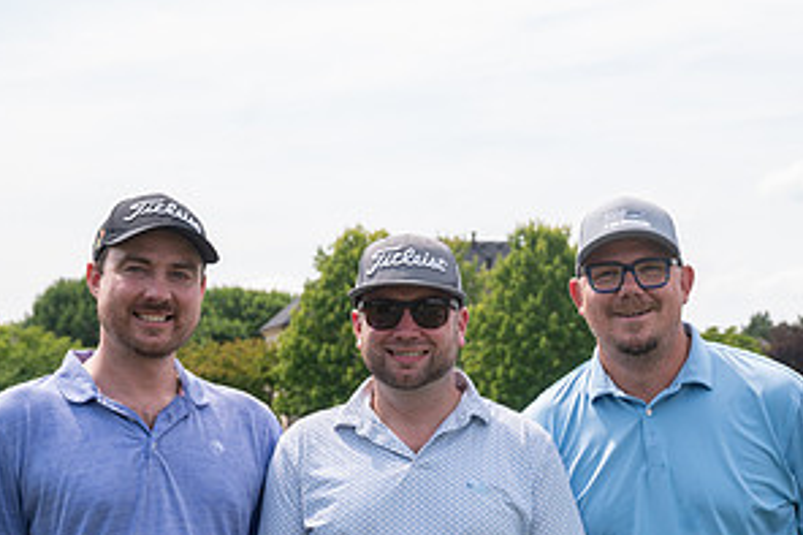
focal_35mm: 92
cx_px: 575
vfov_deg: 14.7
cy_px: 492
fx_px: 2051
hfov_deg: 22.0
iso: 250
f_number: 6.3
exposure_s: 1/500
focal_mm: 47
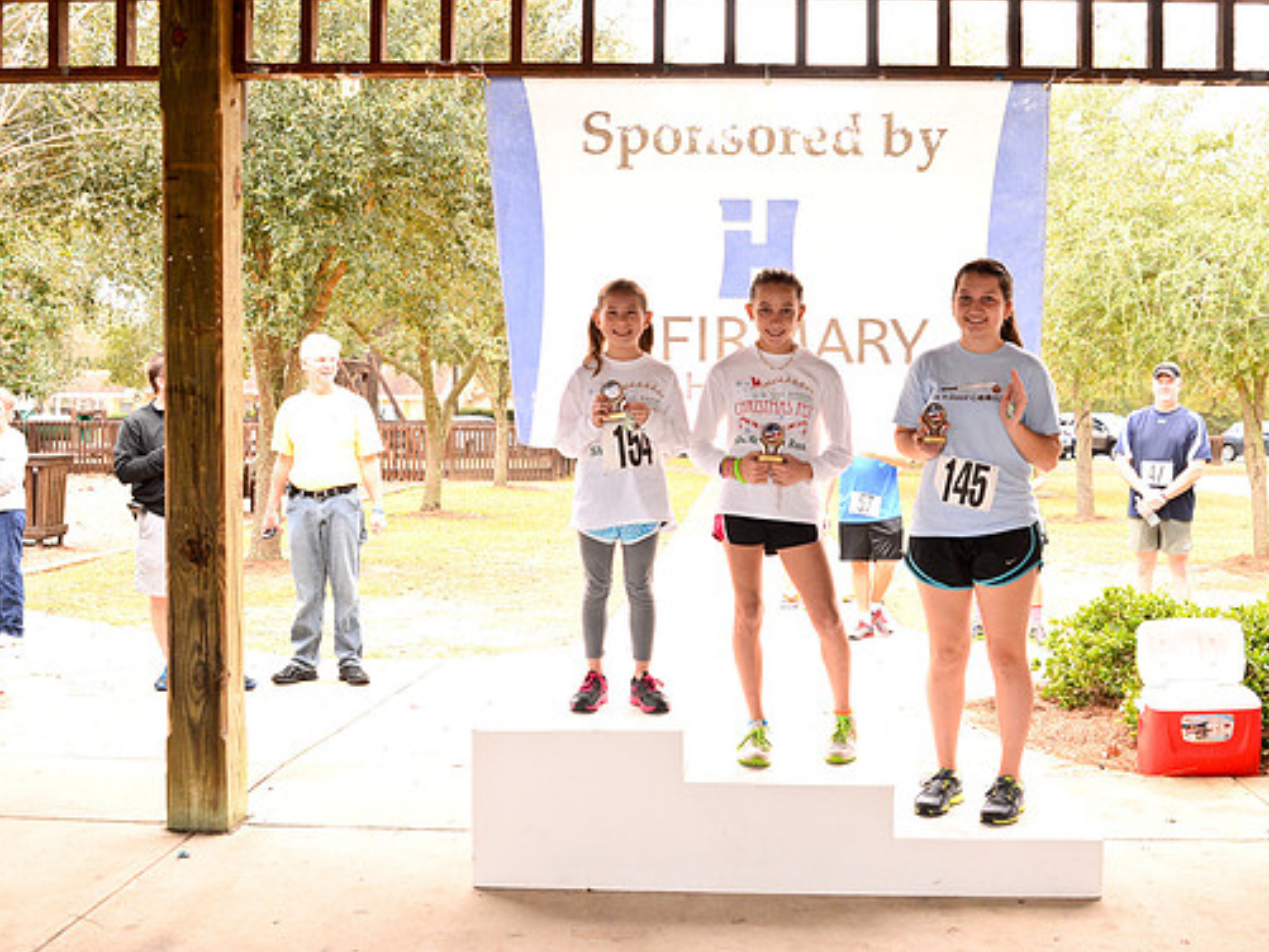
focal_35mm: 40
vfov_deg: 36.0
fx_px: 1467
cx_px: 719
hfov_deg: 46.7
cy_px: 476
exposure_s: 1/125
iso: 640
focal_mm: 24
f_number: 4
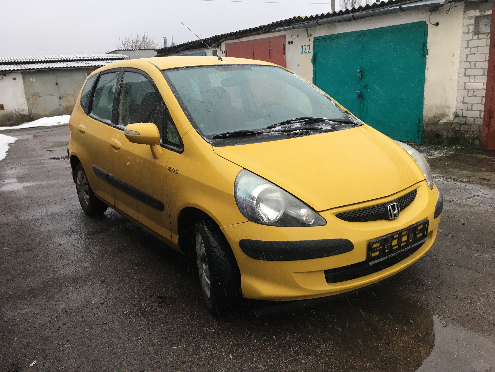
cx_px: 248
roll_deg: +4.2
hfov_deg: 61.7
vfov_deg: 48.2
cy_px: 186
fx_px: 415
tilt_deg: -13.4
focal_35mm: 29
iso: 25
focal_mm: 4.15
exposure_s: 1/33
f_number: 2.2
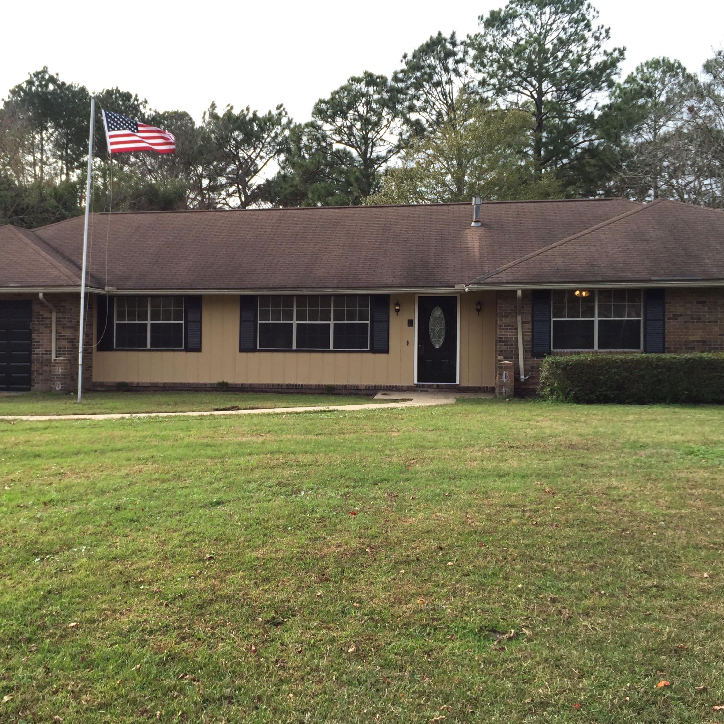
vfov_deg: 47.2
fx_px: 828
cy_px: 360
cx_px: 304
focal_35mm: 35
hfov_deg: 47.0
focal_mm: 4.15
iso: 32
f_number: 2.2
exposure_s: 1/842
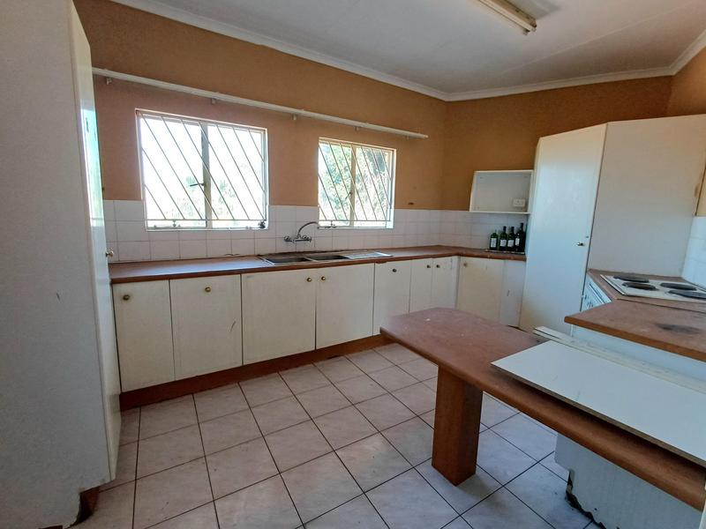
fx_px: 326
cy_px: 264
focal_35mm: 16
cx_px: 353
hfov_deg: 94.5
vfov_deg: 78.1
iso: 80
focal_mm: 1.64
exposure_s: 1/50.3
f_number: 2.2
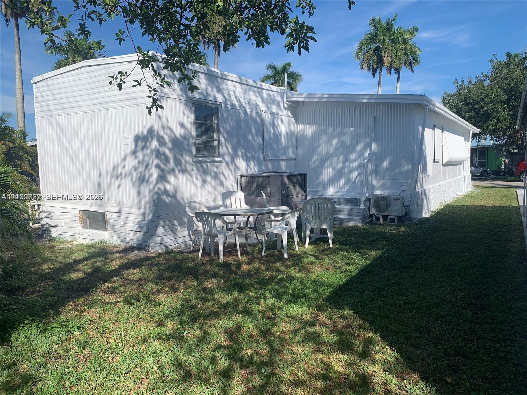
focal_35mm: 26
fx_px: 396
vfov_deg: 53.1
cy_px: 198
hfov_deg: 67.3
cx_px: 264
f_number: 1.8
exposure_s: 1/2994
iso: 25
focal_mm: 4.25
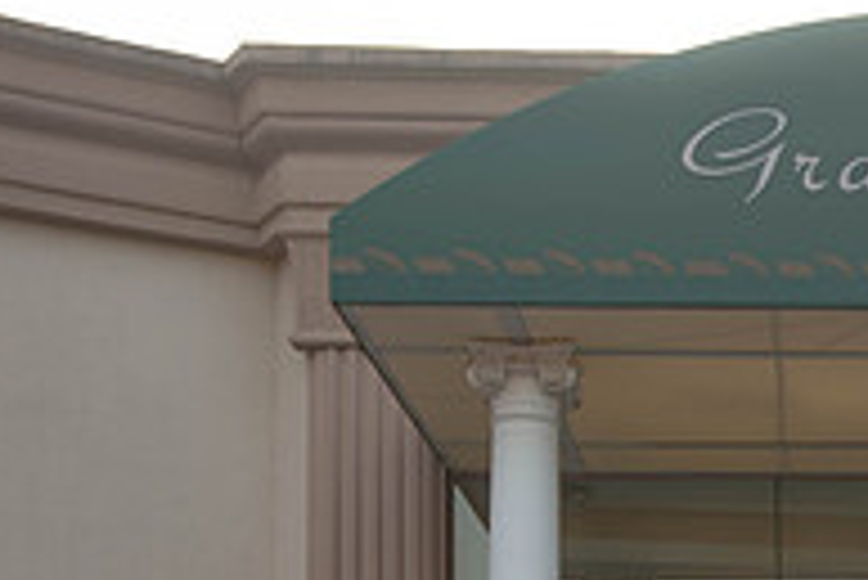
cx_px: 989
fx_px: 2316
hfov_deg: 20.1
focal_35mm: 96
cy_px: 845
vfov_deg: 13.5
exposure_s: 1/80
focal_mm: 32
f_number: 5
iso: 100
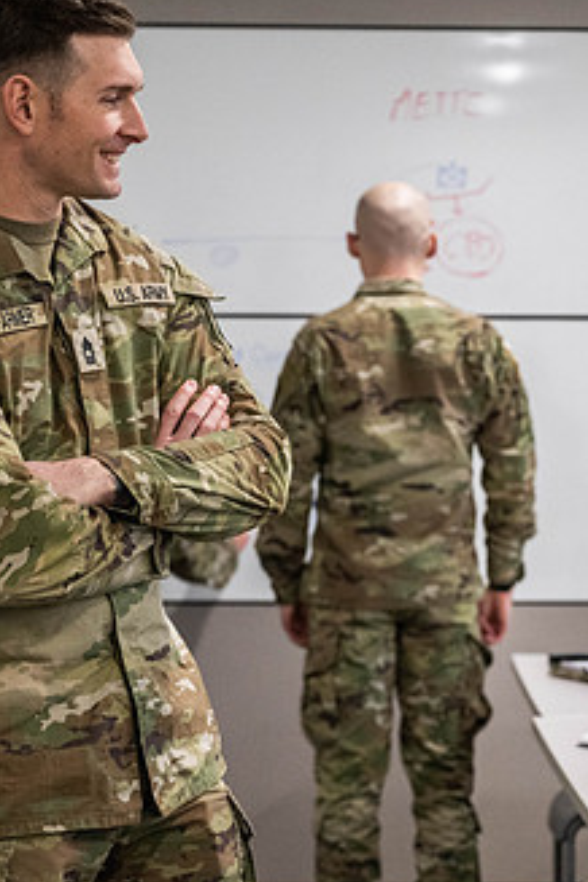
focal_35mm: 126
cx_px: 564
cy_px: 506
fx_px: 3087
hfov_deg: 10.8
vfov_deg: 16.3
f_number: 4
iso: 2500
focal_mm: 70
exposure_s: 1/400
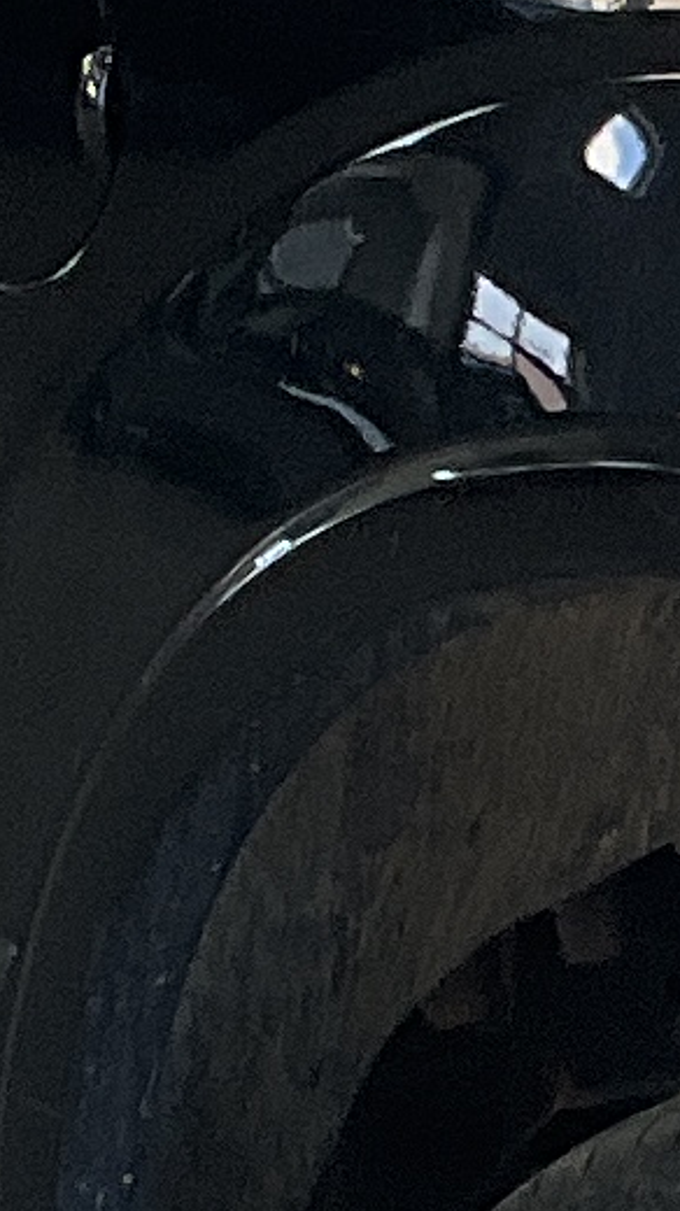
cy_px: 1146
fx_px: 7864
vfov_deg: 8.8
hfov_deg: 4.9
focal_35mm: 245
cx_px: 1446
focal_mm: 3
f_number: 1.8
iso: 20
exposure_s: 1/135
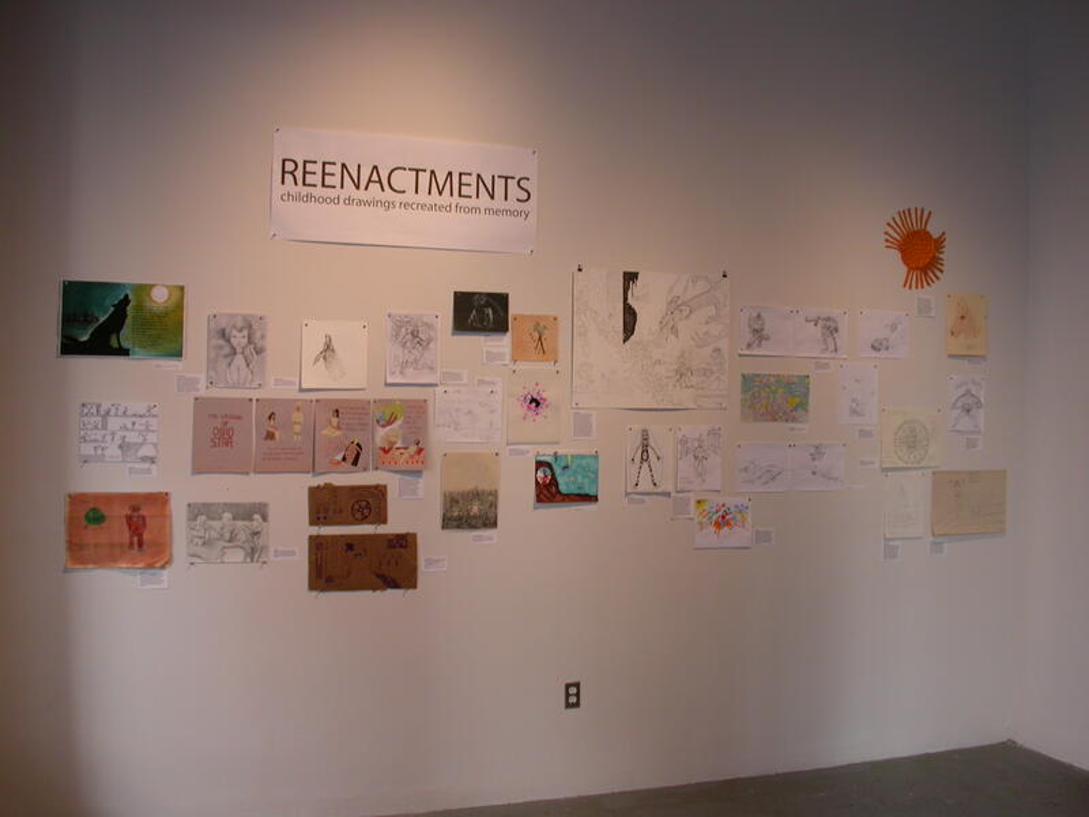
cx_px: 544
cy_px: 408
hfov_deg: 49.0
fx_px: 1195
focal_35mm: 38
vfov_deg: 37.7
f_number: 3
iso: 100
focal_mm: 7.85
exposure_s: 1/62
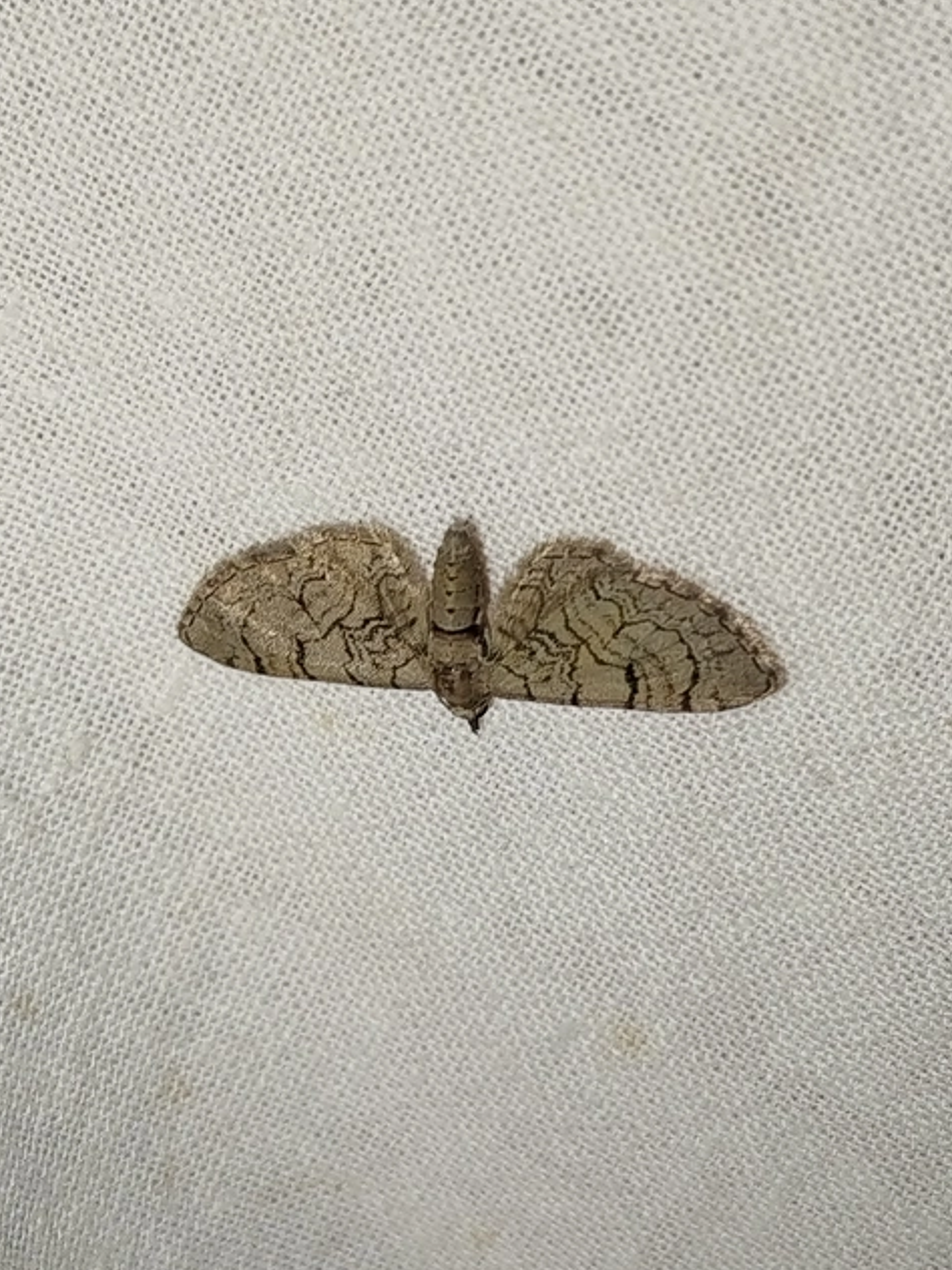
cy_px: 639
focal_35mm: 82
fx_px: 3007
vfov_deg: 23.8
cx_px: 472
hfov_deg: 18.0
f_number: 1.7
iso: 80
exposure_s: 1/50
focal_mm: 5.31
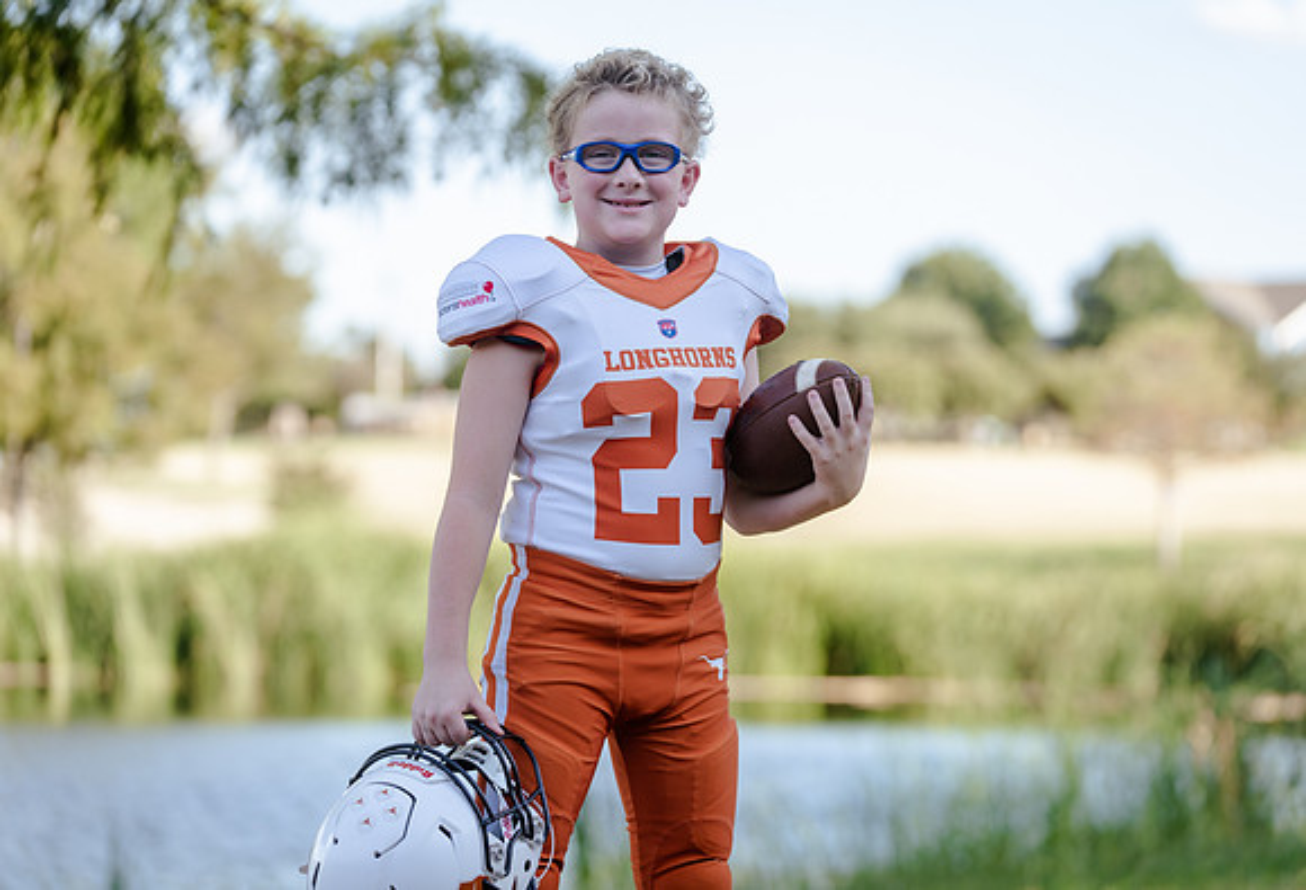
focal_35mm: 124
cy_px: 428
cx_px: 693
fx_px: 4541
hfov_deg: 16.4
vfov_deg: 11.2
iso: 125
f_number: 3.2
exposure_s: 1/320
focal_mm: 118
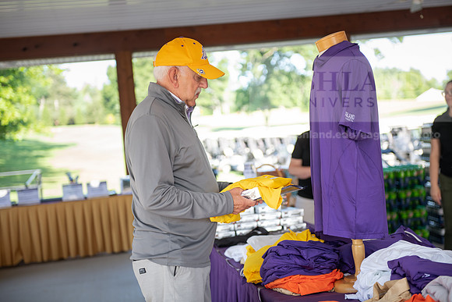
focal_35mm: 62
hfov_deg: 32.4
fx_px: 779
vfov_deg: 21.9
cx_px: 226
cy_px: 151
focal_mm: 62
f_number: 3.2
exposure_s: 1/200
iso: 250
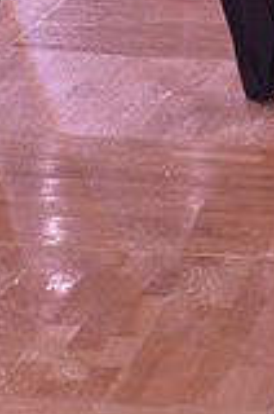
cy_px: -243
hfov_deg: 4.4
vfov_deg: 6.5
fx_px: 3577
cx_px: 350
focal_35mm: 312
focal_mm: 86
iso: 2000
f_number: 6.3
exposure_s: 1/250
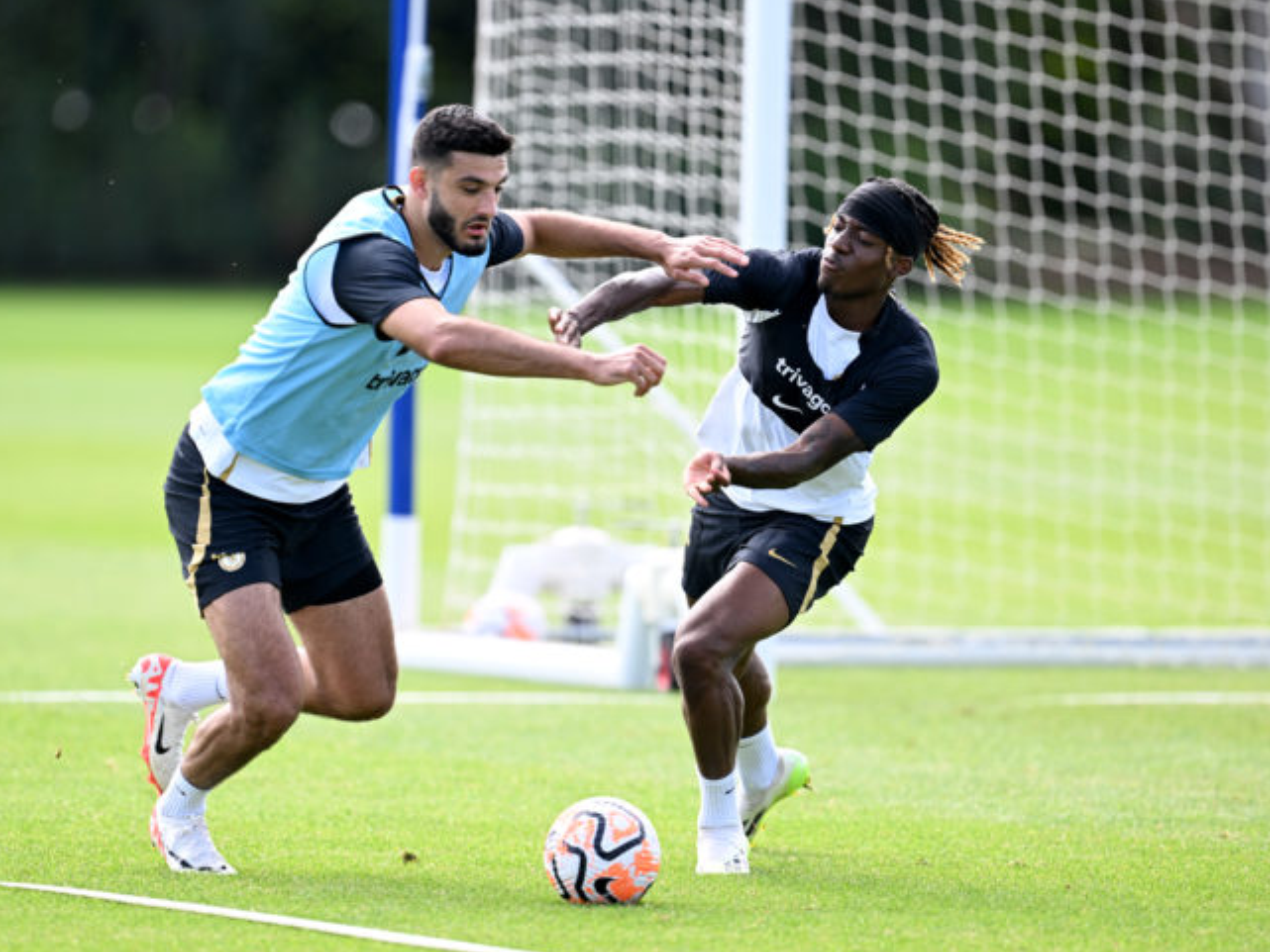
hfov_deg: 4.4
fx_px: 16513
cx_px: 592
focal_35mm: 450
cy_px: 487
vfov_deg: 3.3
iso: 400
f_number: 3.5
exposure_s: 1/1250
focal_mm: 400
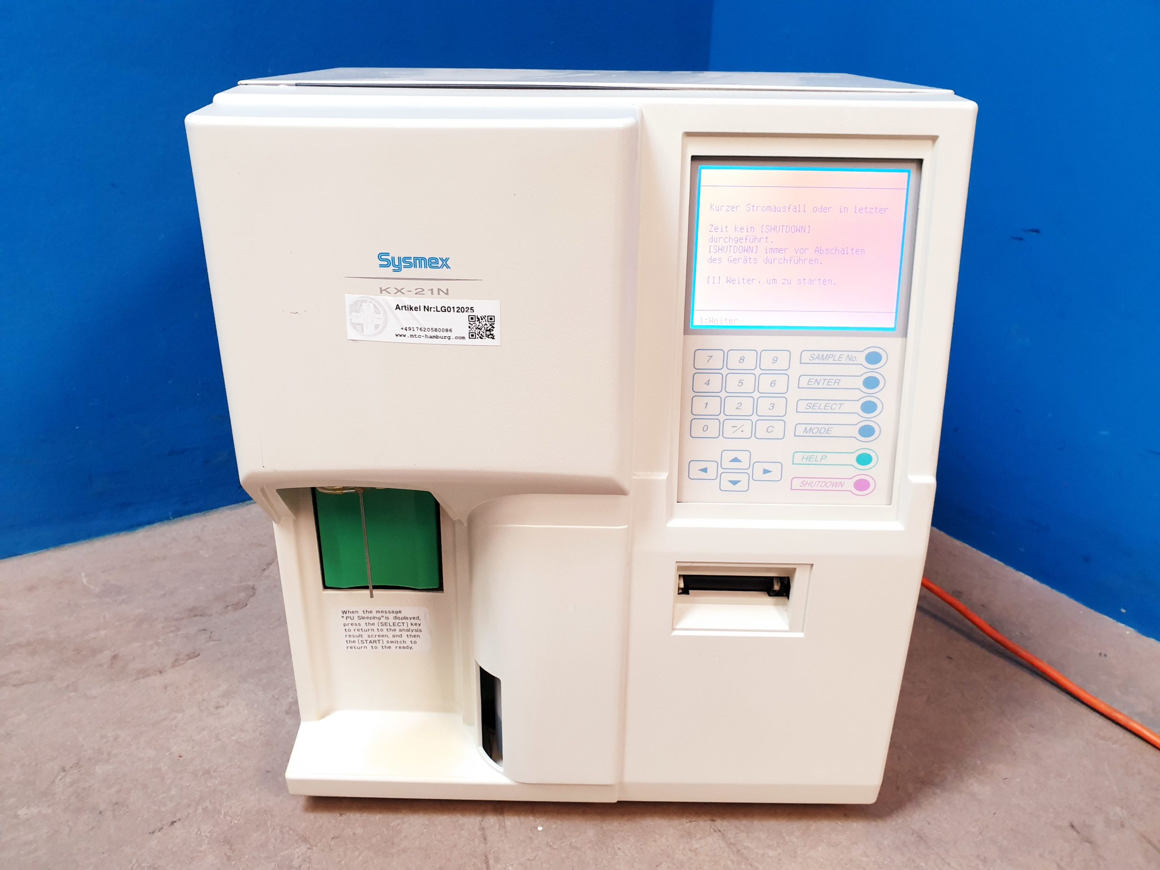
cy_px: 435
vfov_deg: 53.1
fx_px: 871
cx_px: 580
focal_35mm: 26
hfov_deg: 67.3
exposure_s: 1/50
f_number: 2.4
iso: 320
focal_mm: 4.3
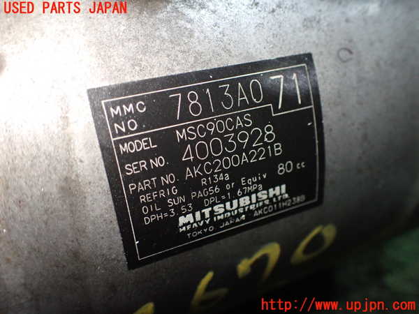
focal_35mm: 30
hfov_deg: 60.0
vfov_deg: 46.8
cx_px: 210
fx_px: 363
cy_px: 157
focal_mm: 5.4
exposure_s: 1/125
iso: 500
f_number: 2.3
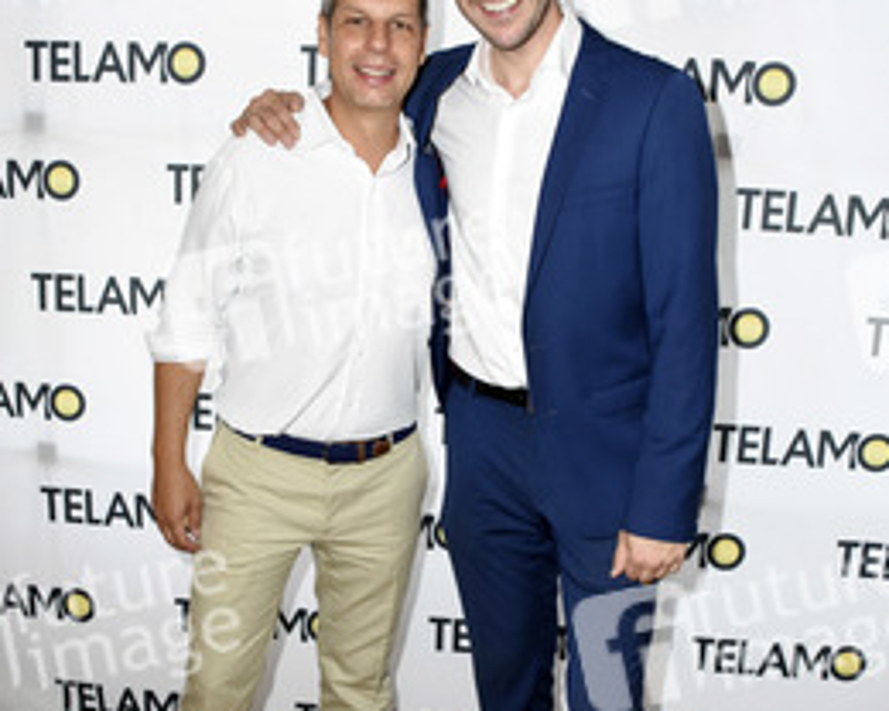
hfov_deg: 46.8
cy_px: 461
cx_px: 438
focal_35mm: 39
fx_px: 1026
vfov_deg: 37.9
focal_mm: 18
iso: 800
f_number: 5.6
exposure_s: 1/160
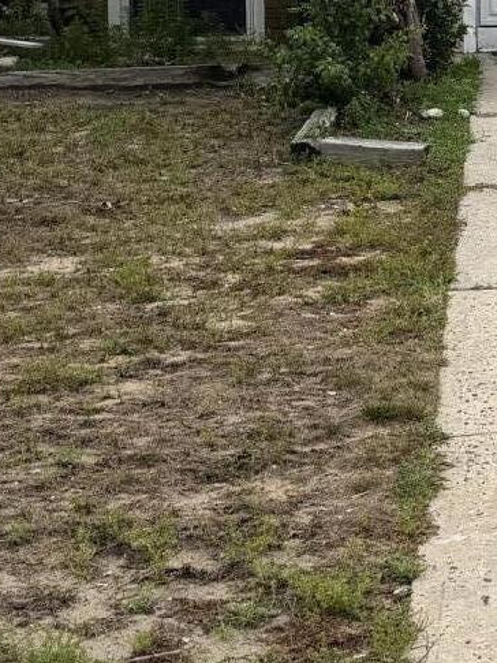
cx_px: 702
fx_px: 1894
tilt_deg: -1.6
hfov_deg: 14.2
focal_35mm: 99
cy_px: 0
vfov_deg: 19.3
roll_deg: +0.9
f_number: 1.78
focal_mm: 6.76
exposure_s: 1/2000
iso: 80
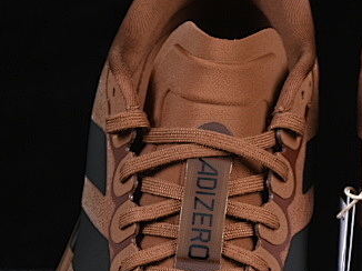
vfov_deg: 6.2
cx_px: 342
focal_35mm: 239
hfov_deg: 8.3
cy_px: 312
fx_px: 2498
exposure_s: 1/60
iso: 160
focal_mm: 50
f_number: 6.3
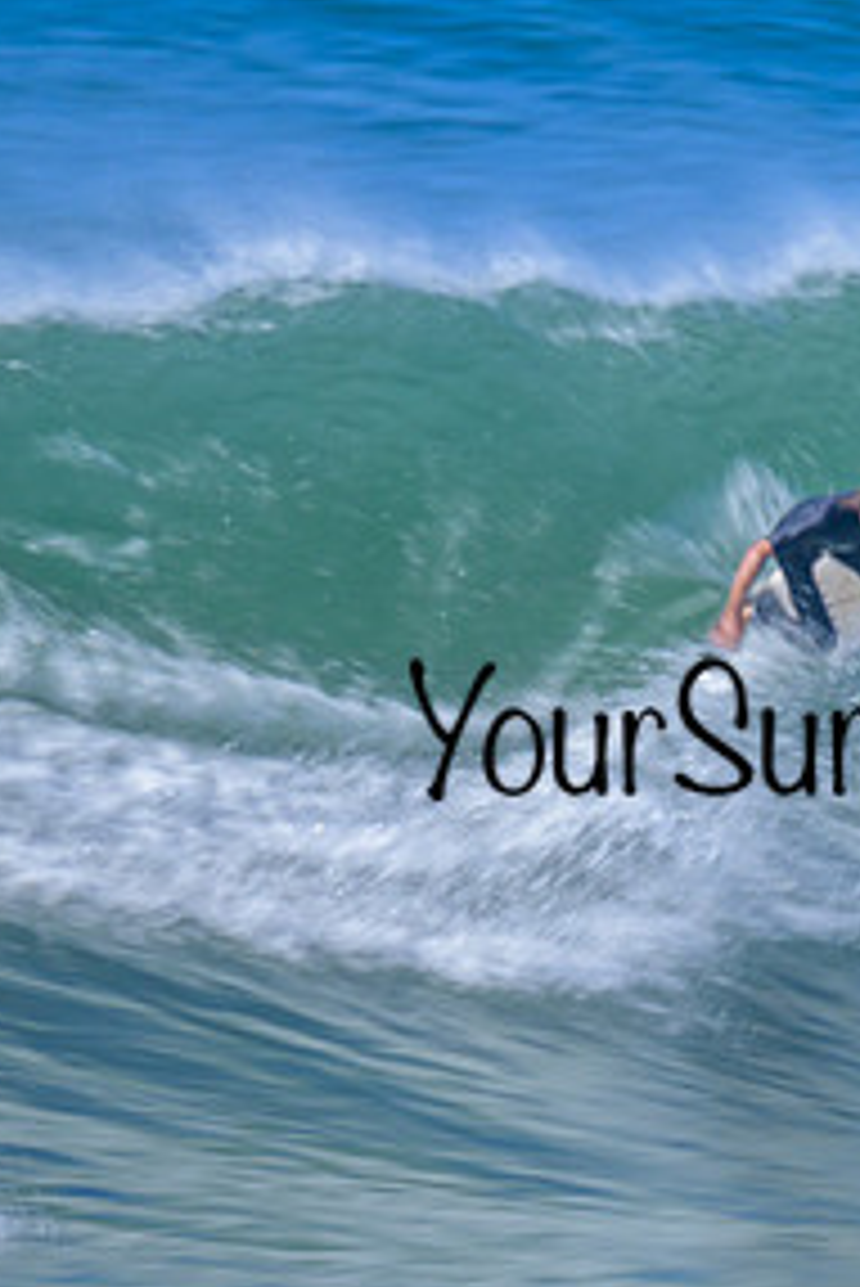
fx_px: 58011
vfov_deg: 1.3
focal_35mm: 1621
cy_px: 691
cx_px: 874
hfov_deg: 0.8
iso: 500
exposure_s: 1/50
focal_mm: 800
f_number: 11
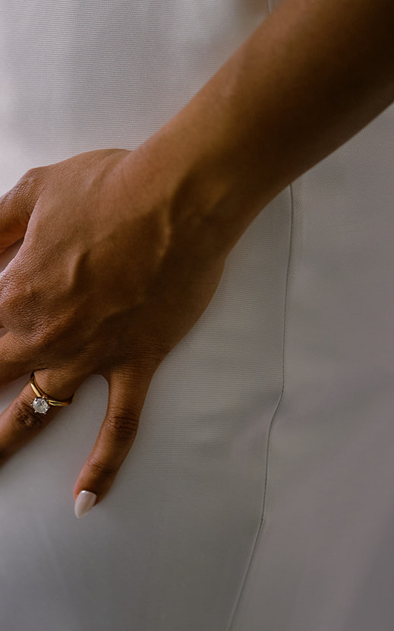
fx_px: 2834
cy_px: 369
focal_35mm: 165
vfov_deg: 12.7
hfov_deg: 7.9
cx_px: 65
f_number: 1.2
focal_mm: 56
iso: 320
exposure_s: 1/350
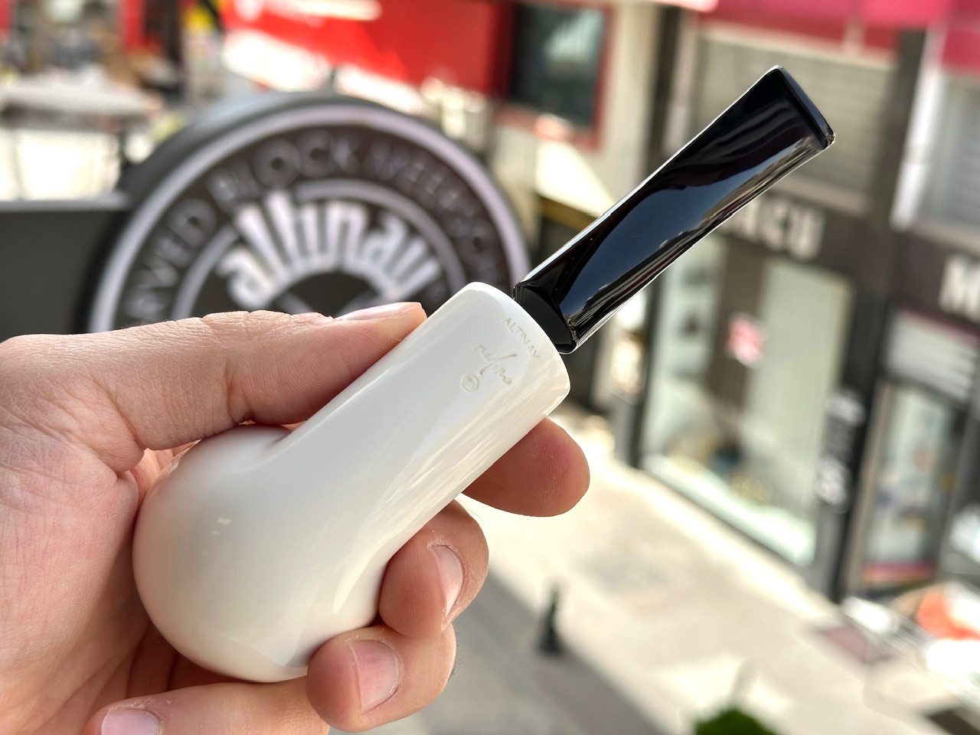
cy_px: 368
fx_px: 1359
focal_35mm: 48
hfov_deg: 39.7
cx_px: 490
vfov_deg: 30.3
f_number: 1.78
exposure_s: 1/1171
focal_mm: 6.86
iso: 64
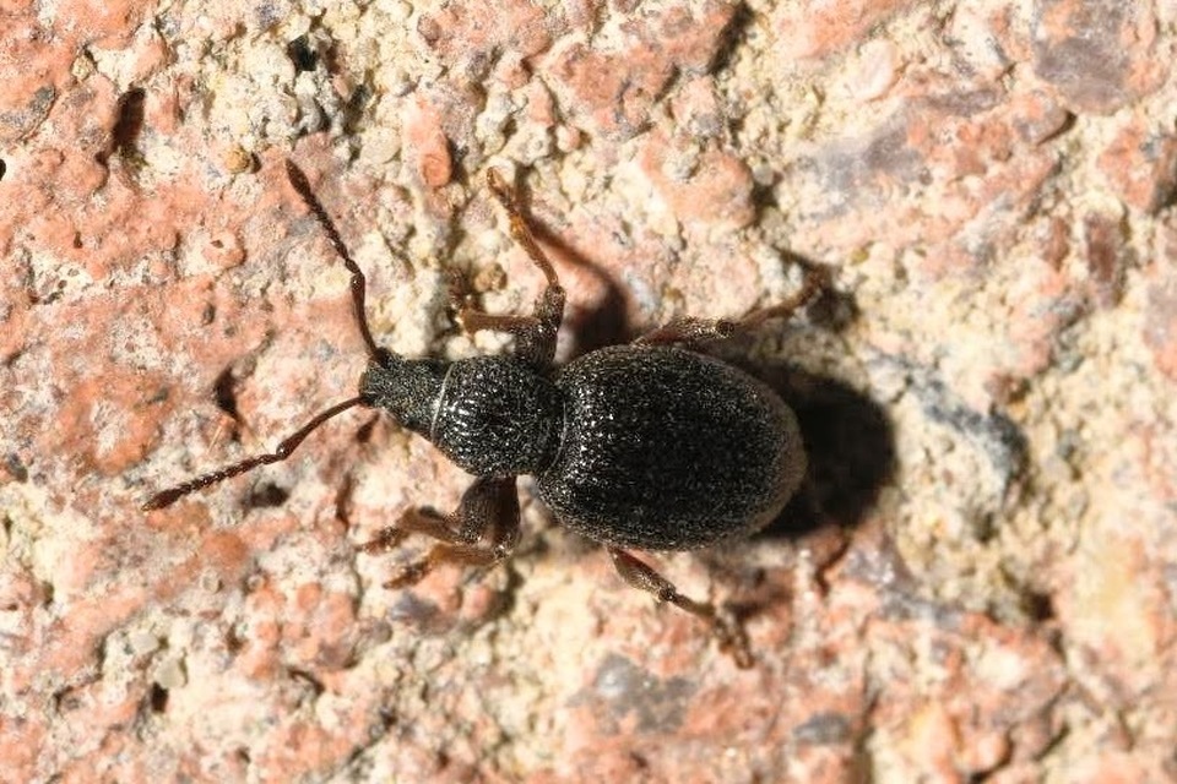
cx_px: 588
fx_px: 5149
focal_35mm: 158
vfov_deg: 8.7
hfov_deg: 13.0
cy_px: 392
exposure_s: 1/60
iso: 100
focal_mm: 105
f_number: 29
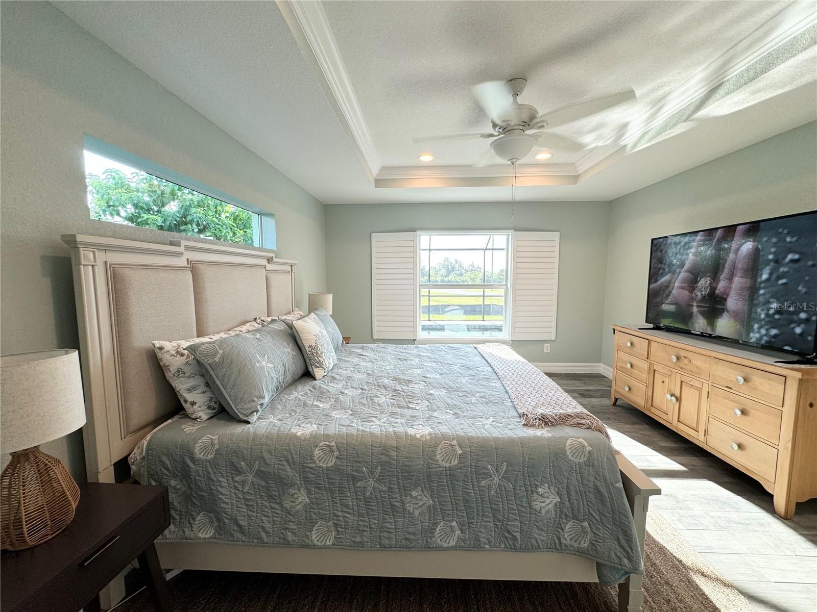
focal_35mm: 14
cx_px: 408
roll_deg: +0.0
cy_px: 306
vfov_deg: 85.7
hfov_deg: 102.1
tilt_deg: -6.1
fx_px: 330
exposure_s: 1/120
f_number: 2.2
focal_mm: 2.22
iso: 50
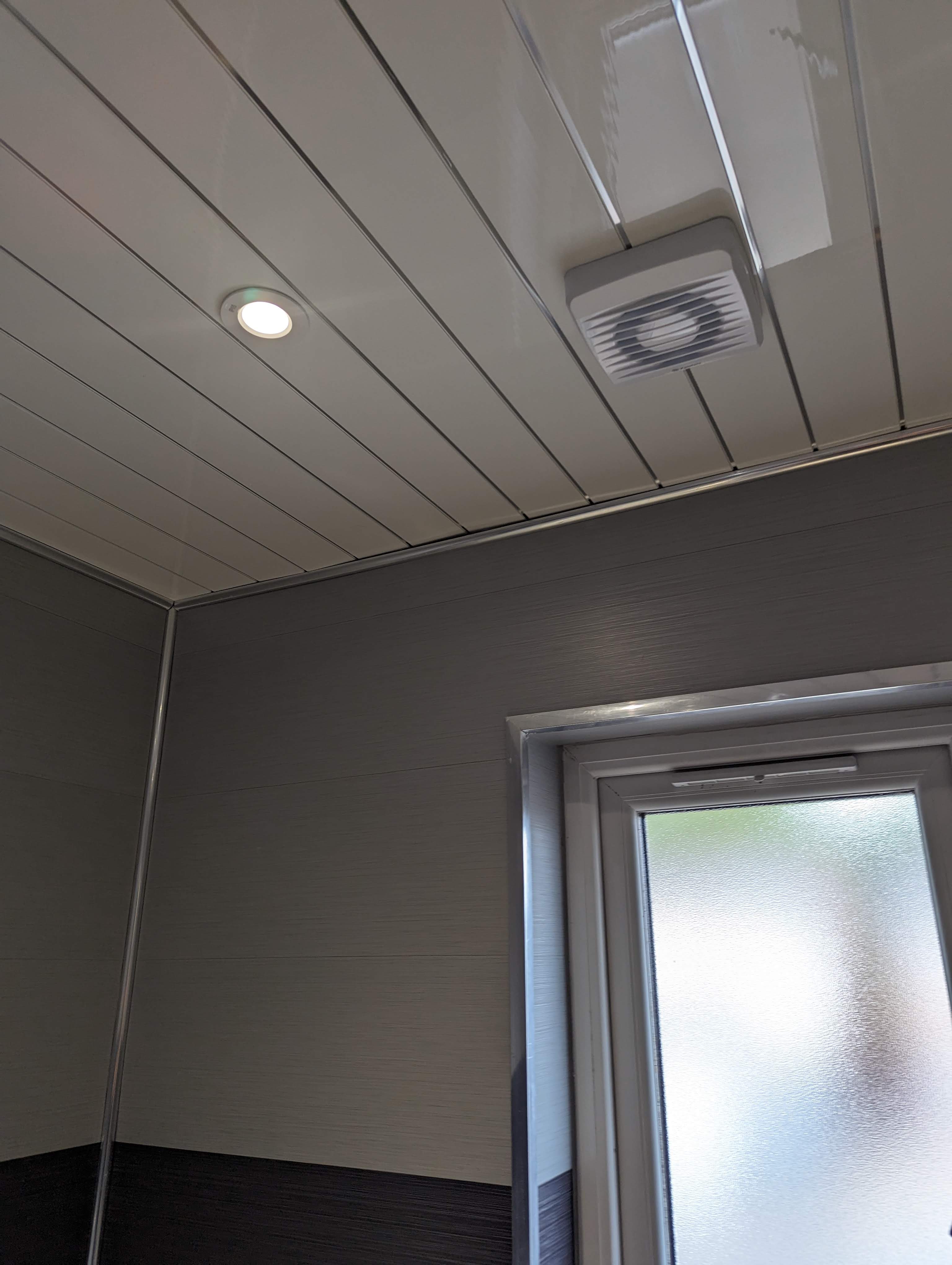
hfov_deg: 56.9
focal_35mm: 24
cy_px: 632
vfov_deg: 71.5
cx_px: 476
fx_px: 878
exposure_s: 1/100
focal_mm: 6.81
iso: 65
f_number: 1.85
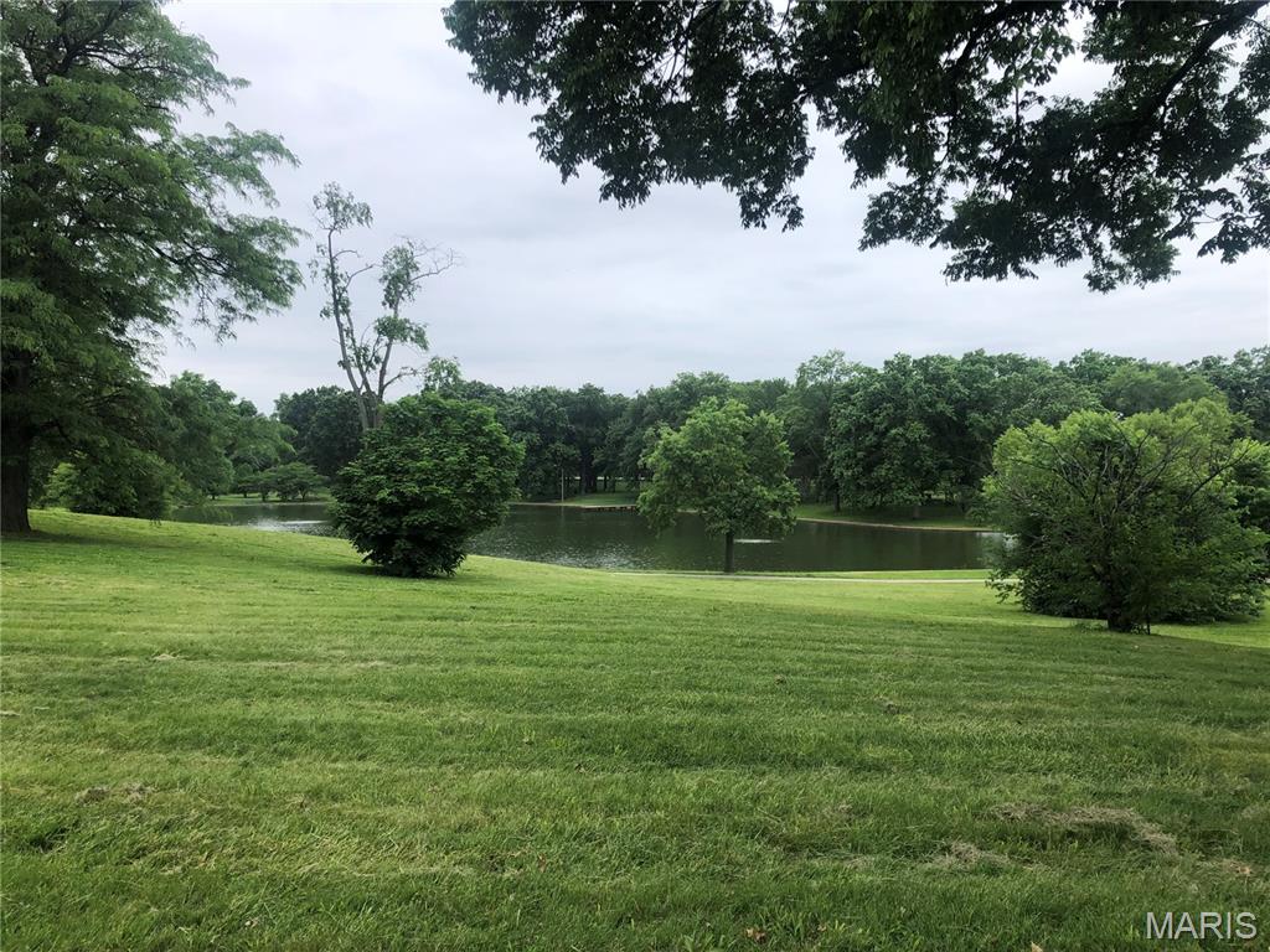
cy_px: 476
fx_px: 1027
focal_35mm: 28
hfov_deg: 63.4
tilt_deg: +0.2
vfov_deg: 49.7
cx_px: 635
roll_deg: +1.3
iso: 20
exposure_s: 1/727
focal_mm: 3.99
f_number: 1.8
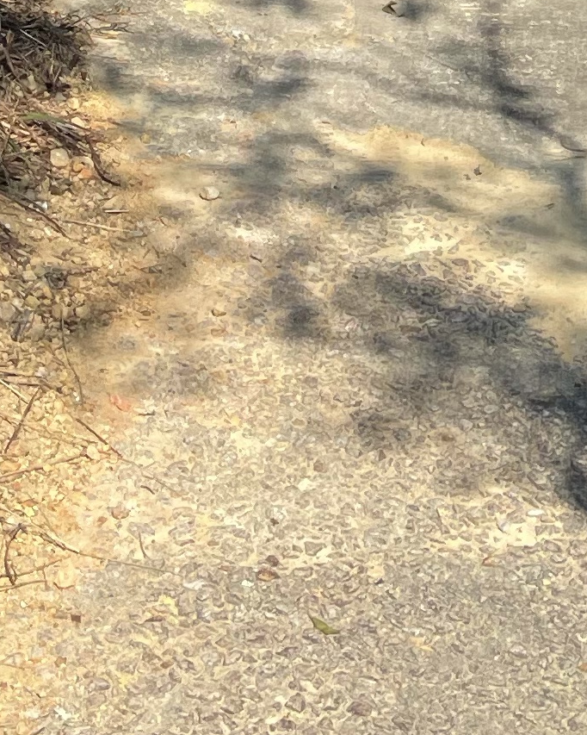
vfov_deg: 13.1
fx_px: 2607
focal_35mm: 120
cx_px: 251
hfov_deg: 12.8
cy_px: -876
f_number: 1.6
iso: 32
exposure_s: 1/2012
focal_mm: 5.1
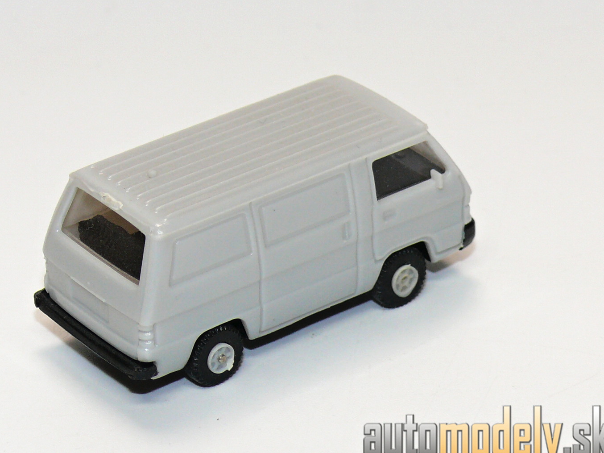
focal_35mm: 169
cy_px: 206
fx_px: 2948
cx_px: 261
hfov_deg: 11.7
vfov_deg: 8.8
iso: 100
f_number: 4
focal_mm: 17
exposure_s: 1/30
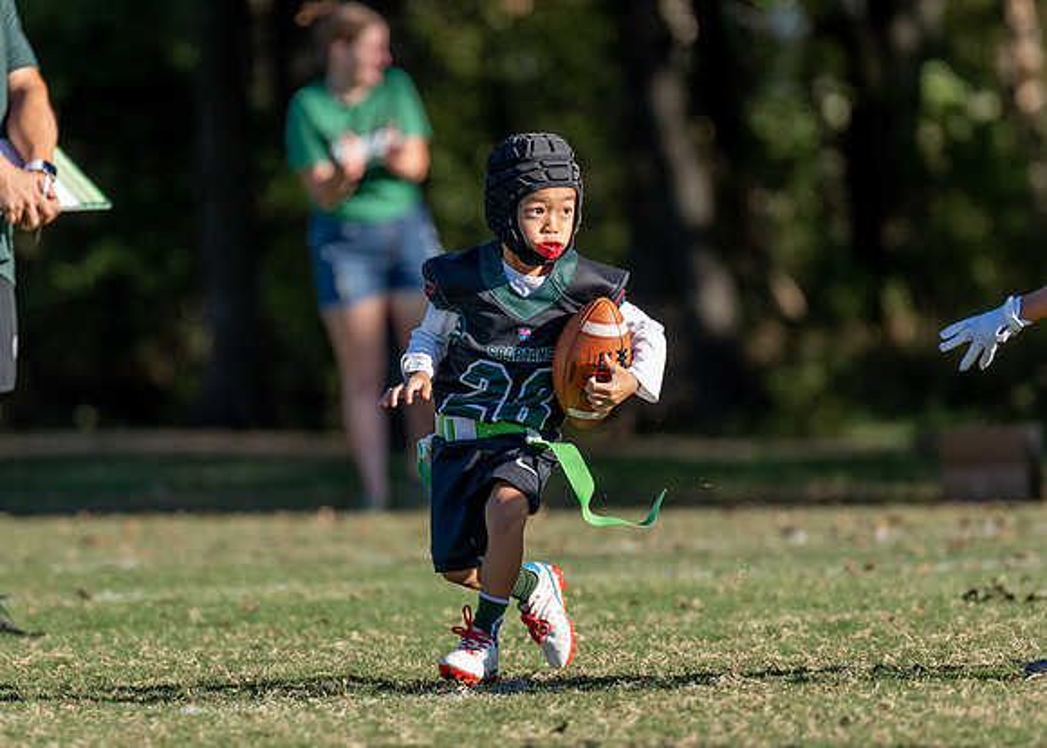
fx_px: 12441
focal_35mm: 418
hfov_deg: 4.8
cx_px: 440
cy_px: 424
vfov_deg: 3.4
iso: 100
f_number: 2.8
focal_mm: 200
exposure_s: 1/1250
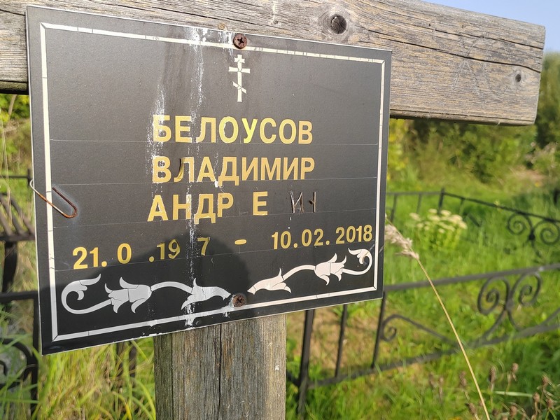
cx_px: 280
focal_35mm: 32
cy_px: 210
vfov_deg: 44.2
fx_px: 518
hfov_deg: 56.8
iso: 100
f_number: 1.9
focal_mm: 5.52
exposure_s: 1/910
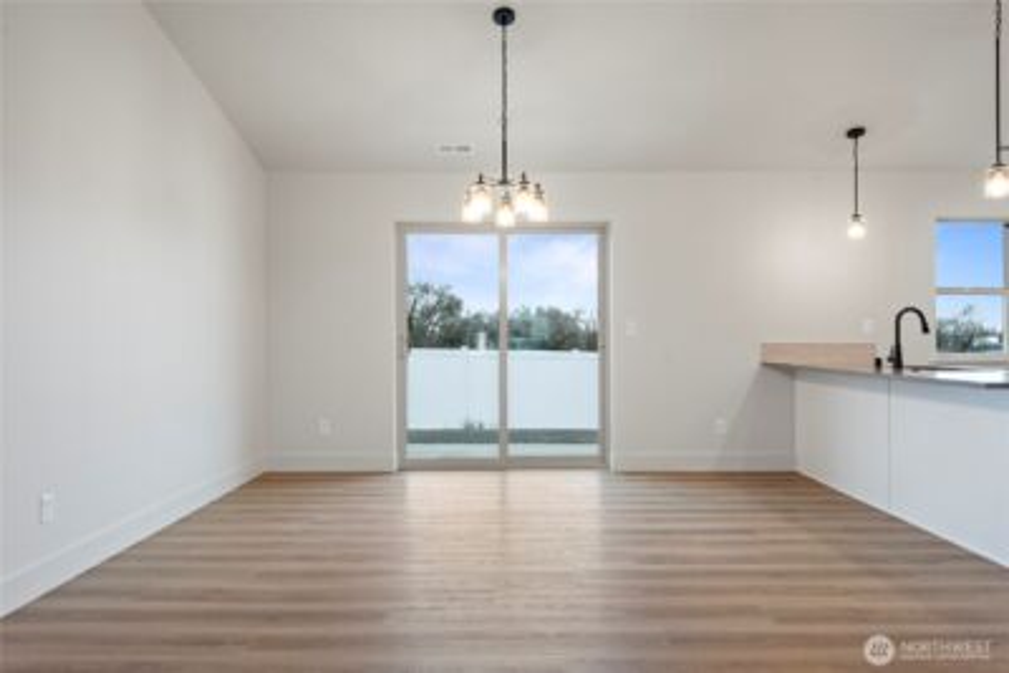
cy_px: 336
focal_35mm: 24
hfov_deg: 73.7
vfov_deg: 53.2
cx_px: 504
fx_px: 673
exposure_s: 1/6
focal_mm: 24
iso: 250
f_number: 9
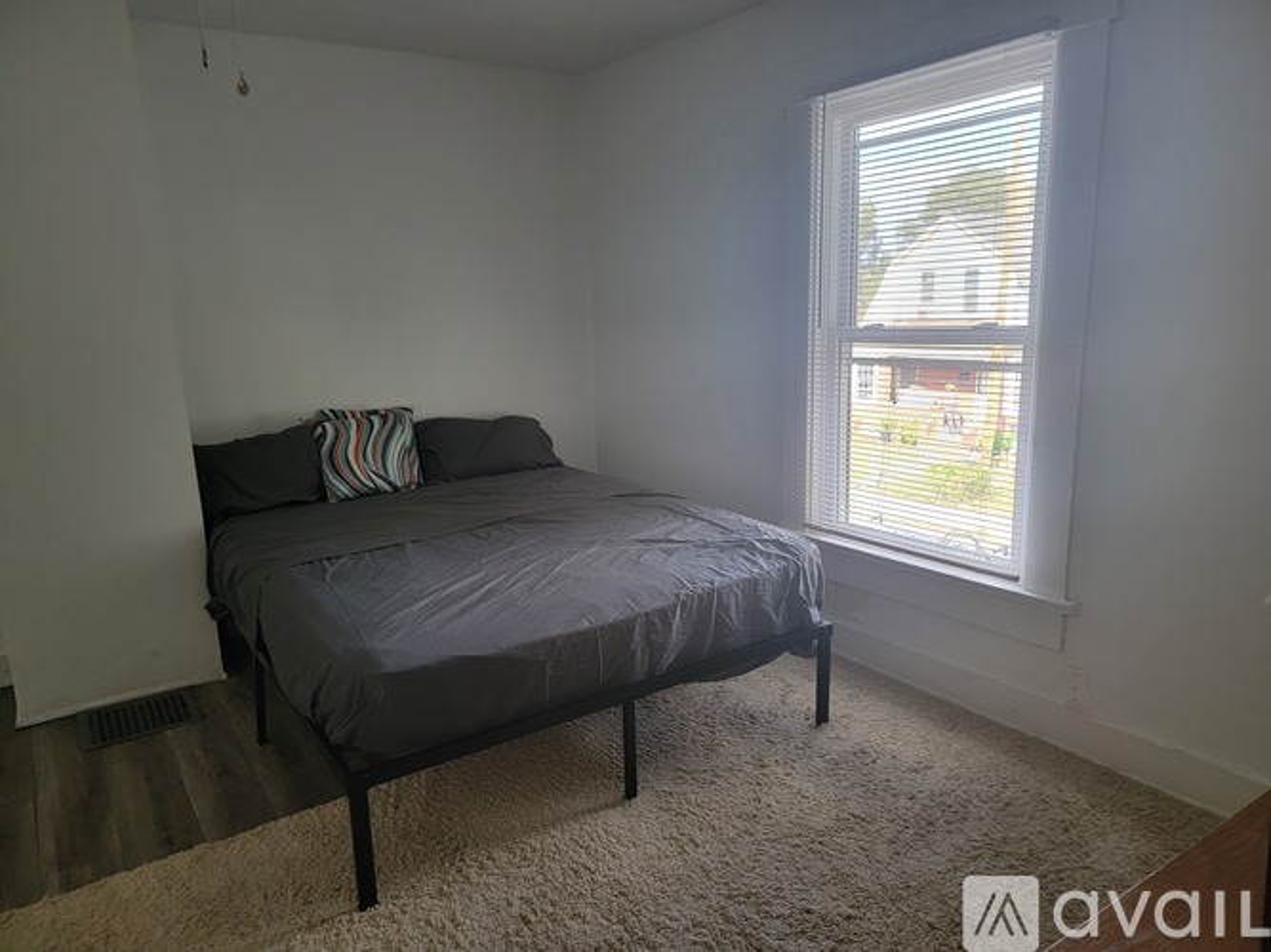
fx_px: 881
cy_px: 476
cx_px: 636
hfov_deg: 71.6
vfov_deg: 56.8
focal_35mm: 24
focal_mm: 6.7
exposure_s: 1/120
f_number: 1.8
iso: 200
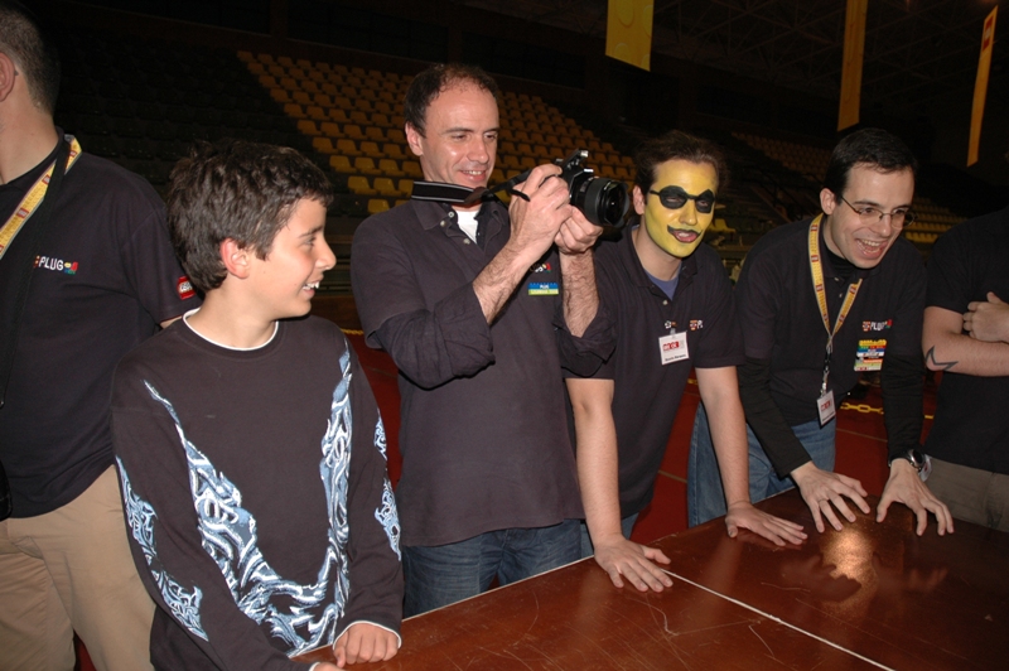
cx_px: 504
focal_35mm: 27
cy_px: 336
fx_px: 756
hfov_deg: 67.4
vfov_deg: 47.9
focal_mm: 18
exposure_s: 1/60
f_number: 3.5
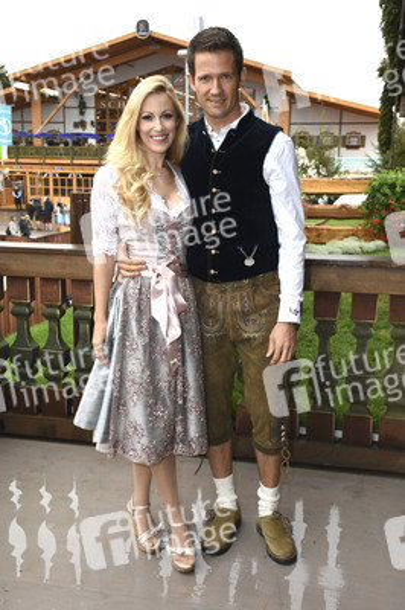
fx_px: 685
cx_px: 202
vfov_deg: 48.0
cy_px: 305
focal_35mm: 40
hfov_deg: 33.0
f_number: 5.6
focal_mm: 27
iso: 360
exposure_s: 1/200
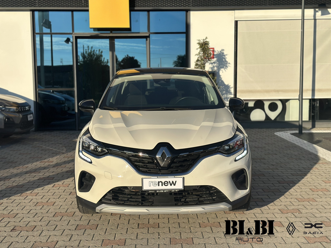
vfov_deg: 30.3
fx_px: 459
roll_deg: +0.5
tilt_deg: -4.4
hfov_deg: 39.7
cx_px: 166
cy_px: 124
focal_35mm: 48
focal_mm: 6.86
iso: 100
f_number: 1.78
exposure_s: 1/7092
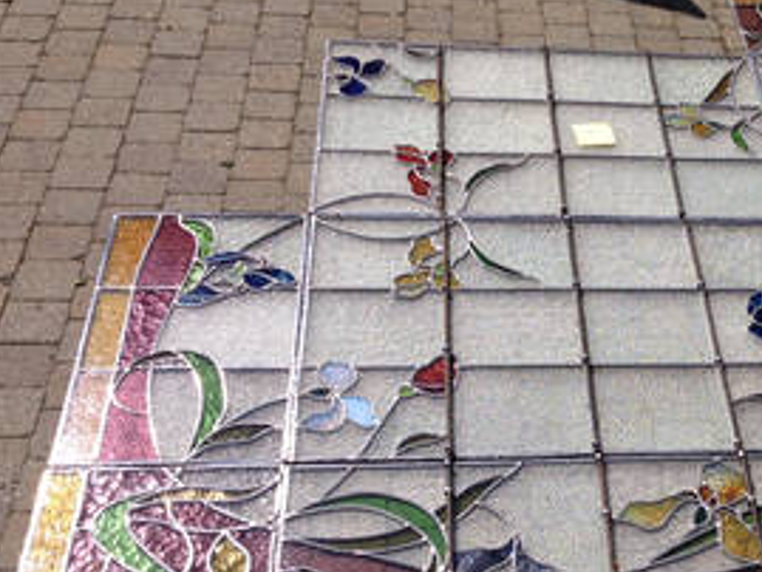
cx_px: 663
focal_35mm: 65
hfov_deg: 28.8
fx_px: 1431
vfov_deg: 22.5
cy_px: 361
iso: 50
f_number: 2.4
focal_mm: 4.28
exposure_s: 1/2632
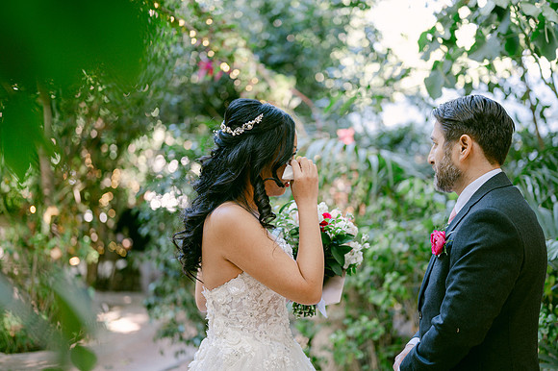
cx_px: 279
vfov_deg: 27.0
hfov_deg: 39.6
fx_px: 775
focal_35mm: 50
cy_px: 186
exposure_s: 1/125
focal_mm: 50
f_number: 1.8
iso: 250
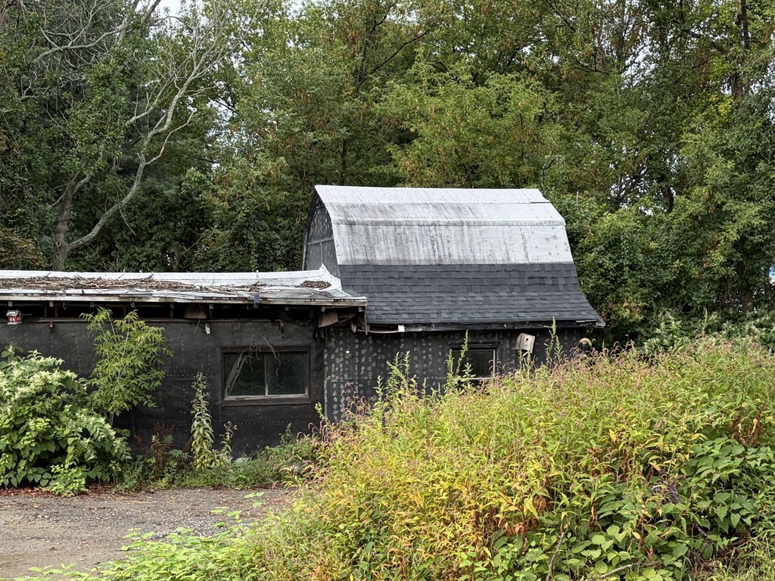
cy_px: 458
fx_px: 1164
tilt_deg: -8.4
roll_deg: +0.8
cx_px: 385
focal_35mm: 52
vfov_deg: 27.5
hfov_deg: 36.8
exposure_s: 1/1048
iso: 50
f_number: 1.6
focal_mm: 5.96
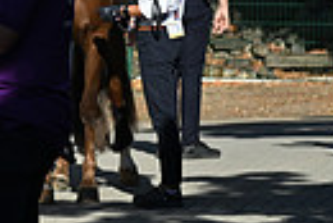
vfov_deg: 3.3
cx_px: -366
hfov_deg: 4.8
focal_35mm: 418
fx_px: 3871
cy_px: 22
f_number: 5.6
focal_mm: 94
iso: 280
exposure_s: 1/1600
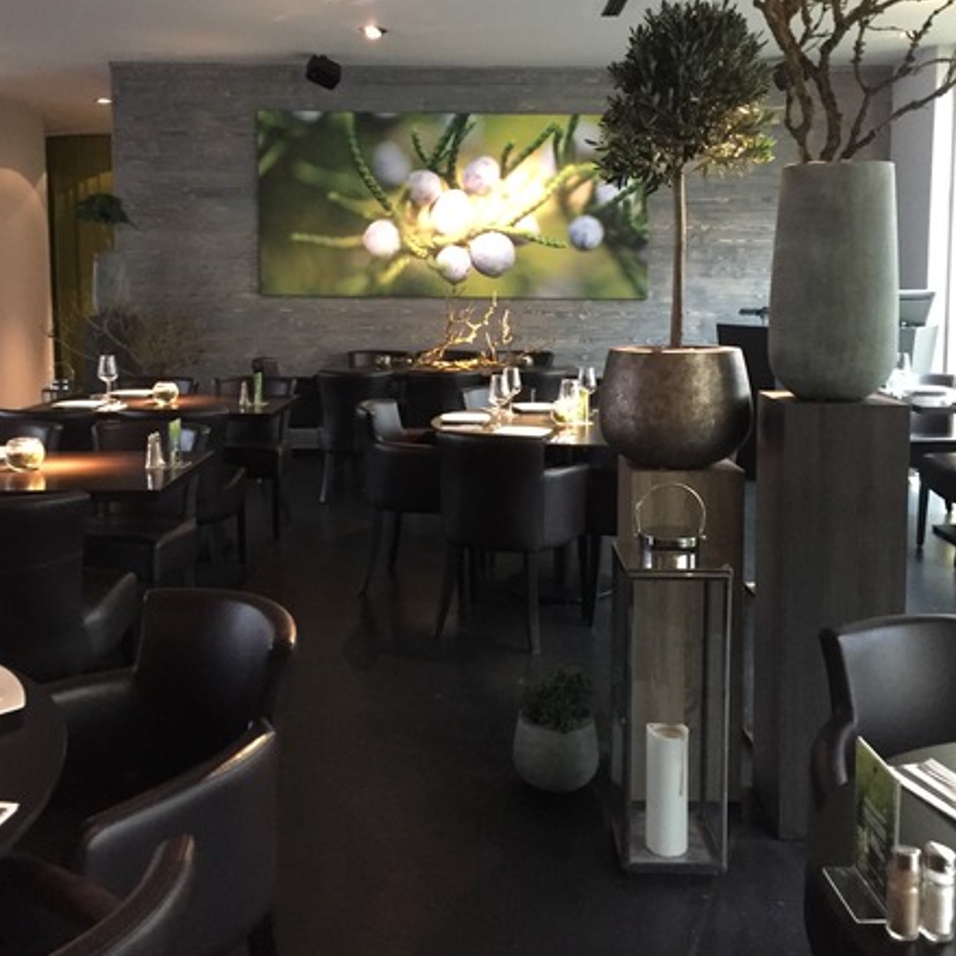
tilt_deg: -3.9
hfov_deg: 47.2
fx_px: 1094
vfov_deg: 46.8
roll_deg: -0.2
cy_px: 364
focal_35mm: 35
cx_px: 473
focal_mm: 4.15
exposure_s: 1/17
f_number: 2.2
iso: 400
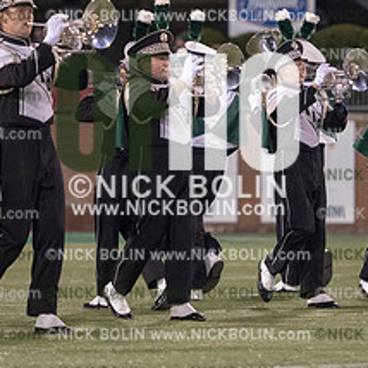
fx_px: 4703
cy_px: 135
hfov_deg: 4.5
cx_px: 177
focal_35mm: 391
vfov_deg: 4.5
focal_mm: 170
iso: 5000
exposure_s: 1/1250
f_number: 3.2
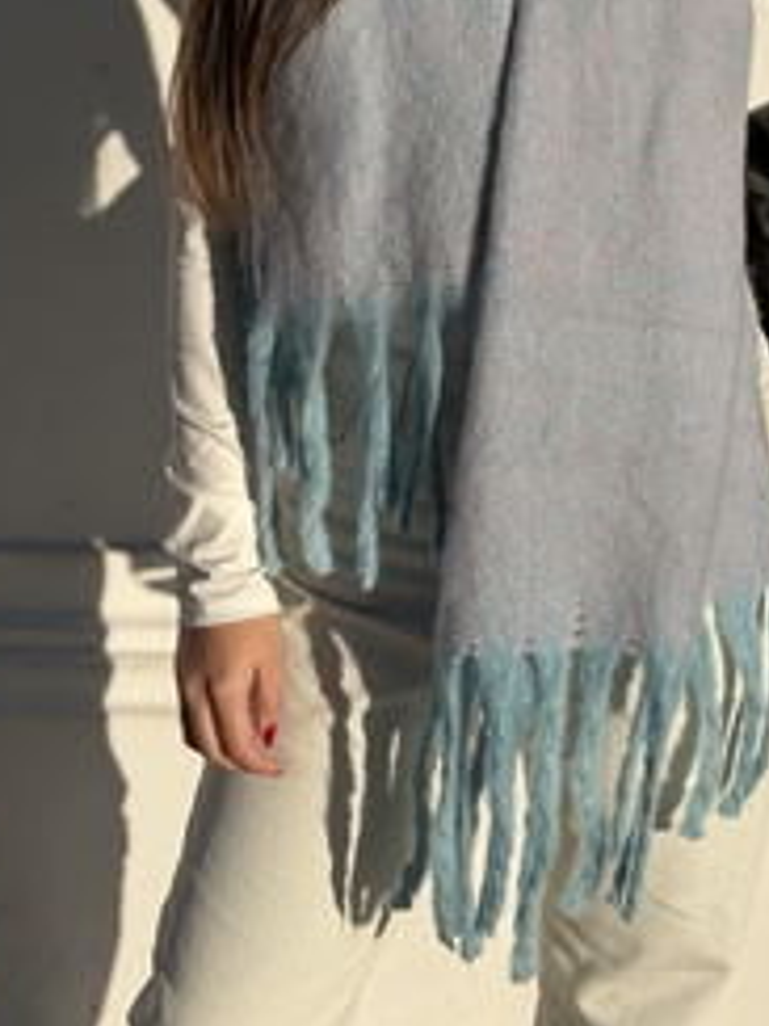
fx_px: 3110
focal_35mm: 105
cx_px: 513
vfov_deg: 18.5
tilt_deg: -11.1
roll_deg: -1.9
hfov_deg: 14.1
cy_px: 141
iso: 80
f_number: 1.78
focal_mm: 6.76
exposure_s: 1/9901
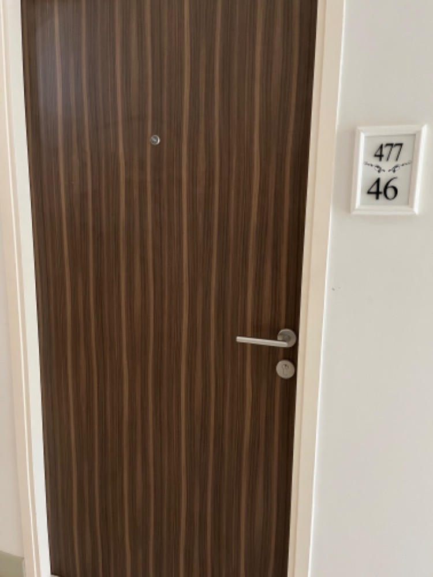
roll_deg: -0.1
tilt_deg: -10.2
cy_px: 288
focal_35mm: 26
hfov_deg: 53.1
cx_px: 216
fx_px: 434
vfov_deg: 67.3
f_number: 1.6
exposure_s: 1/33
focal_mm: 5.1
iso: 500
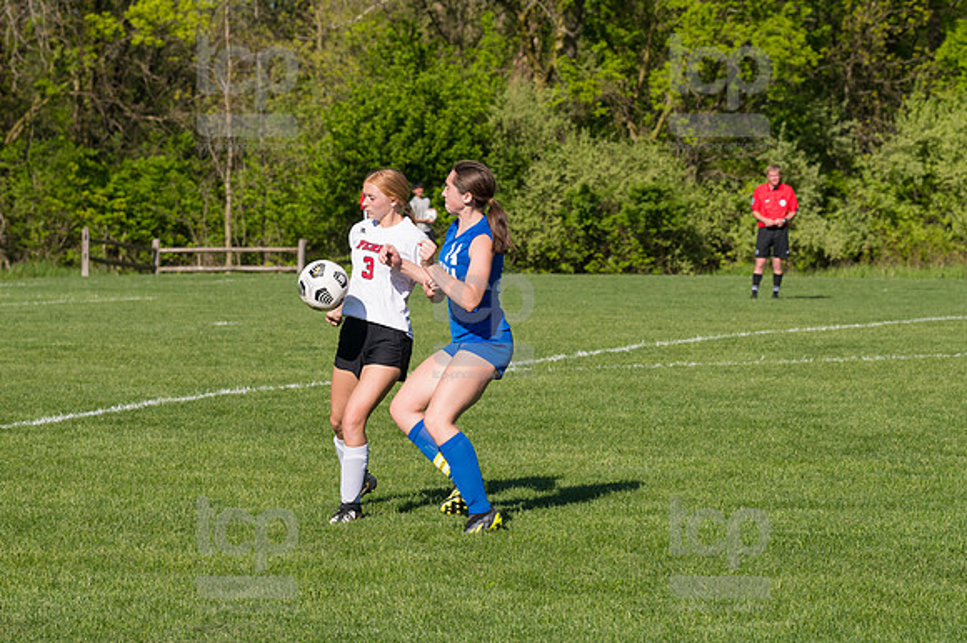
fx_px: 3812
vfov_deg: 9.7
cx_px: 484
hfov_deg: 14.5
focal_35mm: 142
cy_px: 322
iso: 250
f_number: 5.6
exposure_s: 1/1600
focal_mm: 95
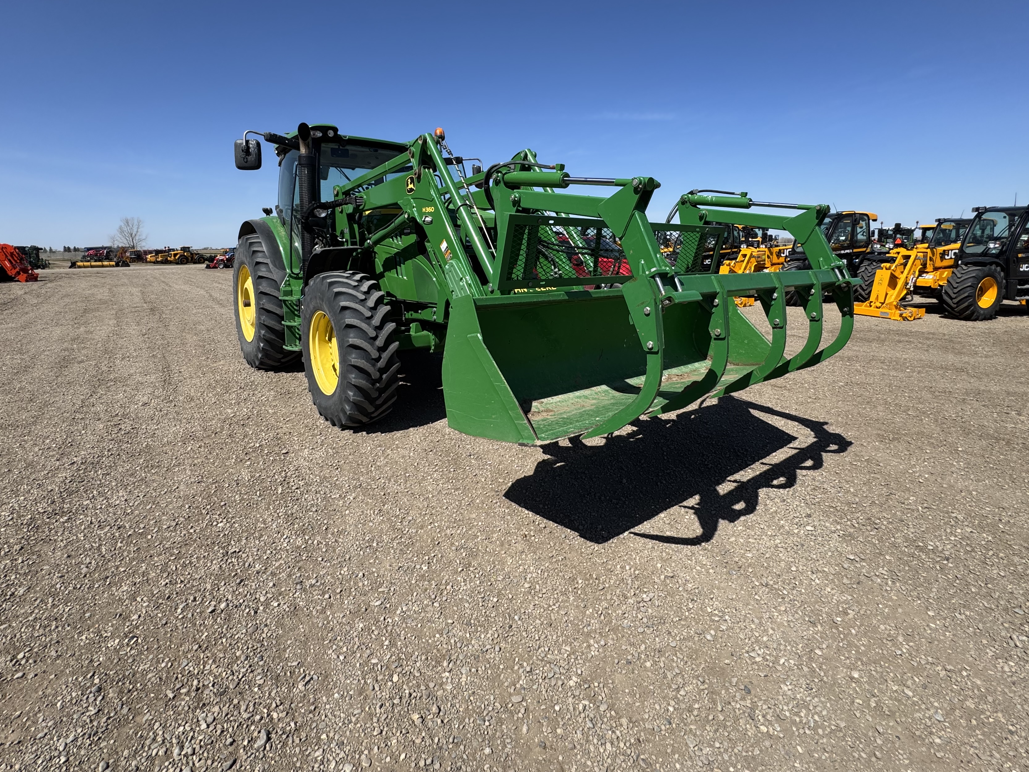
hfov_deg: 91.0
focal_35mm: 17
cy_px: 313
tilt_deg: -9.7
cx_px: 490
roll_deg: +0.9
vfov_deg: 74.0
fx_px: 505
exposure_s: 1/1880
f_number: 2.2
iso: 50
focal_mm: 2.22
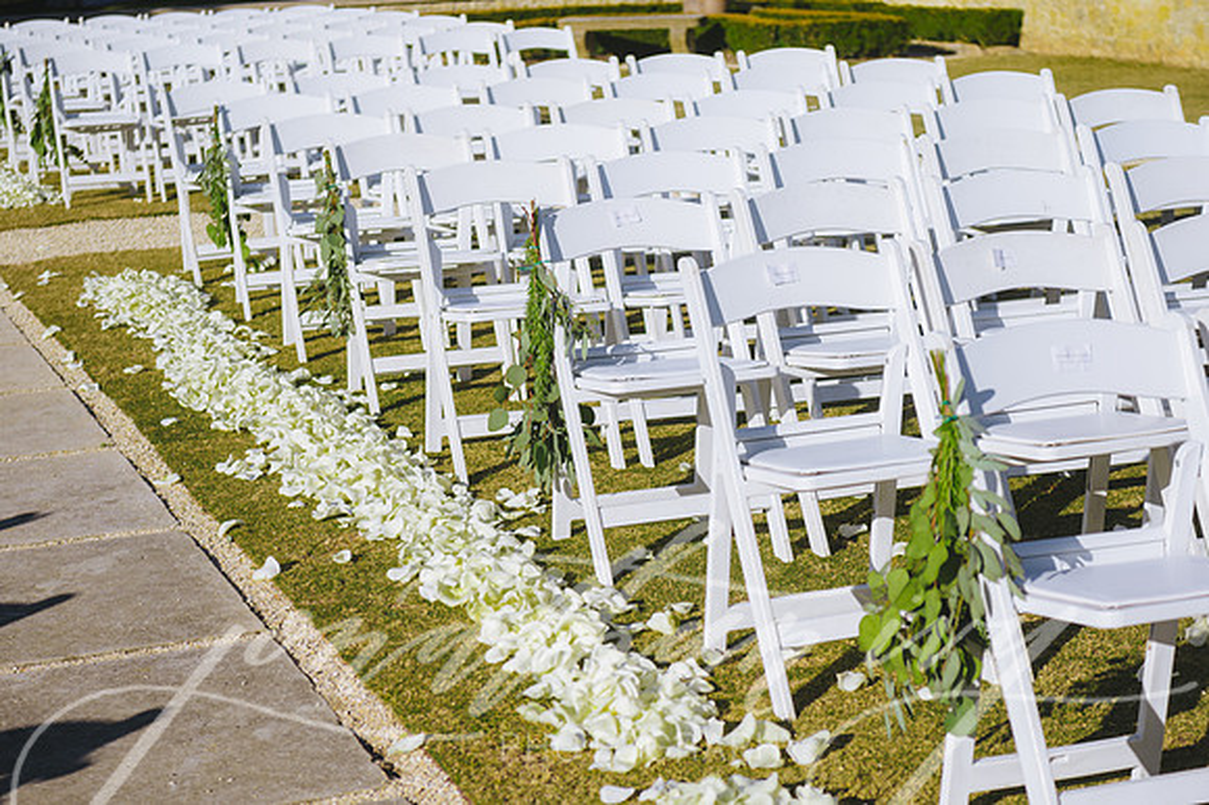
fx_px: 2349
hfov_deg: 28.9
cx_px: 604
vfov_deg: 19.4
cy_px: 402
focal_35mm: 70
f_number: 4
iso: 100
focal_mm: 70
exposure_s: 1/2000
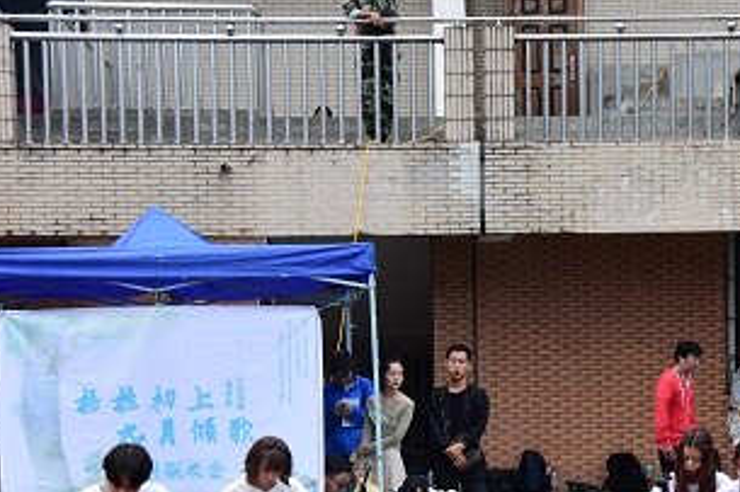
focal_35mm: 123
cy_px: 394
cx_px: 490
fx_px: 2527
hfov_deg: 16.6
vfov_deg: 11.1
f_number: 7.1
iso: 1250
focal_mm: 50
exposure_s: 1/250
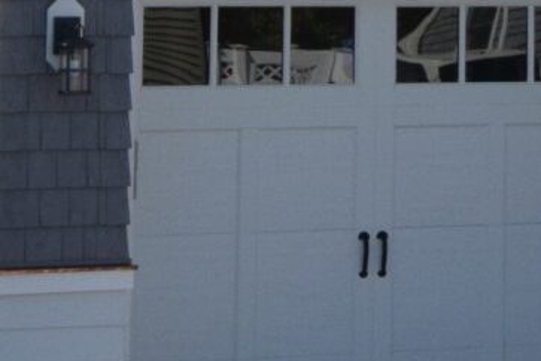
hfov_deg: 8.0
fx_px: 3817
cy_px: -486
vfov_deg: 5.3
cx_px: 596
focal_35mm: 254
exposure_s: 1/640
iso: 640
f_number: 14
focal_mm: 24
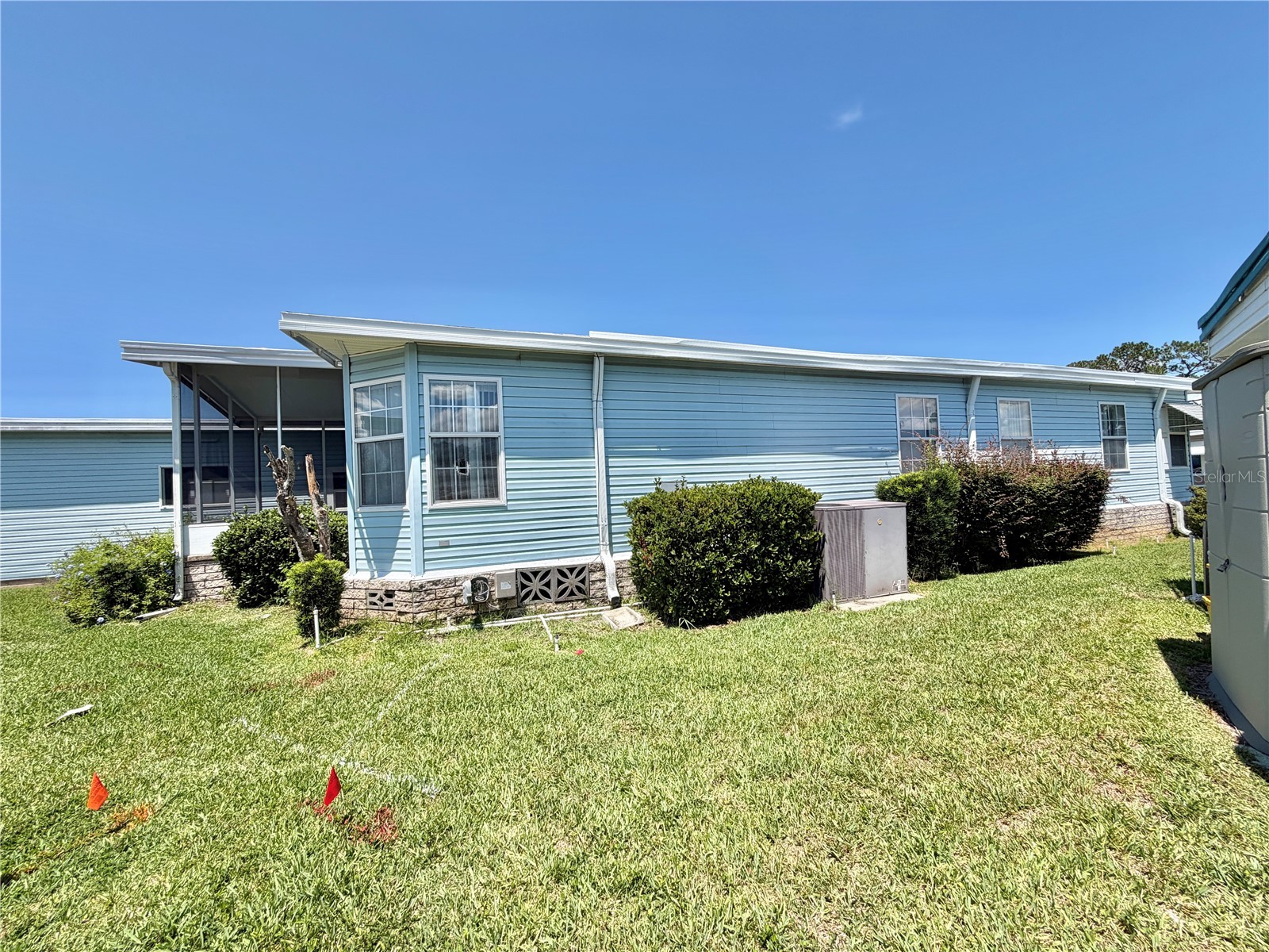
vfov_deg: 85.7
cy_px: 476
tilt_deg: +1.9
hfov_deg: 102.1
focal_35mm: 14
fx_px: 513
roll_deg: +3.5
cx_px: 634
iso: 25
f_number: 2.2
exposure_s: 1/770
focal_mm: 2.22
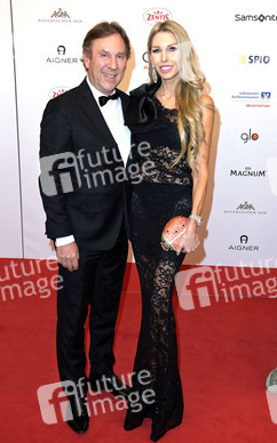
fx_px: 508
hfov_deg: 30.5
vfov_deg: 47.2
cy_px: 226
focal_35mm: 42
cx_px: 129
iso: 400
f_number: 6.3
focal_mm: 40
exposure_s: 1/250
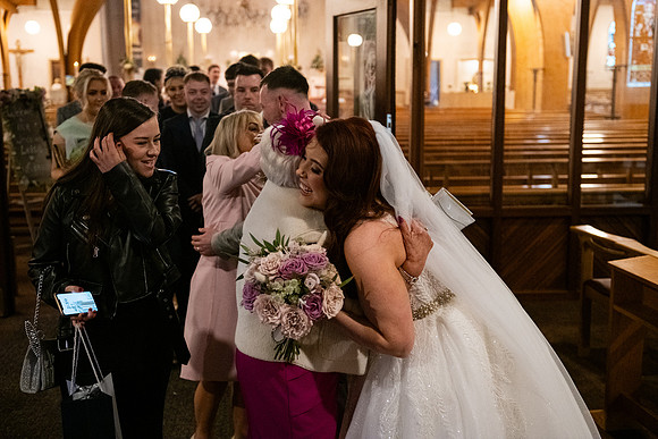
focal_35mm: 48
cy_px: 220
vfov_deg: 28.1
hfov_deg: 41.1
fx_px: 877
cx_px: 329
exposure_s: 1/160
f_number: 3.5
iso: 2500
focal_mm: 48
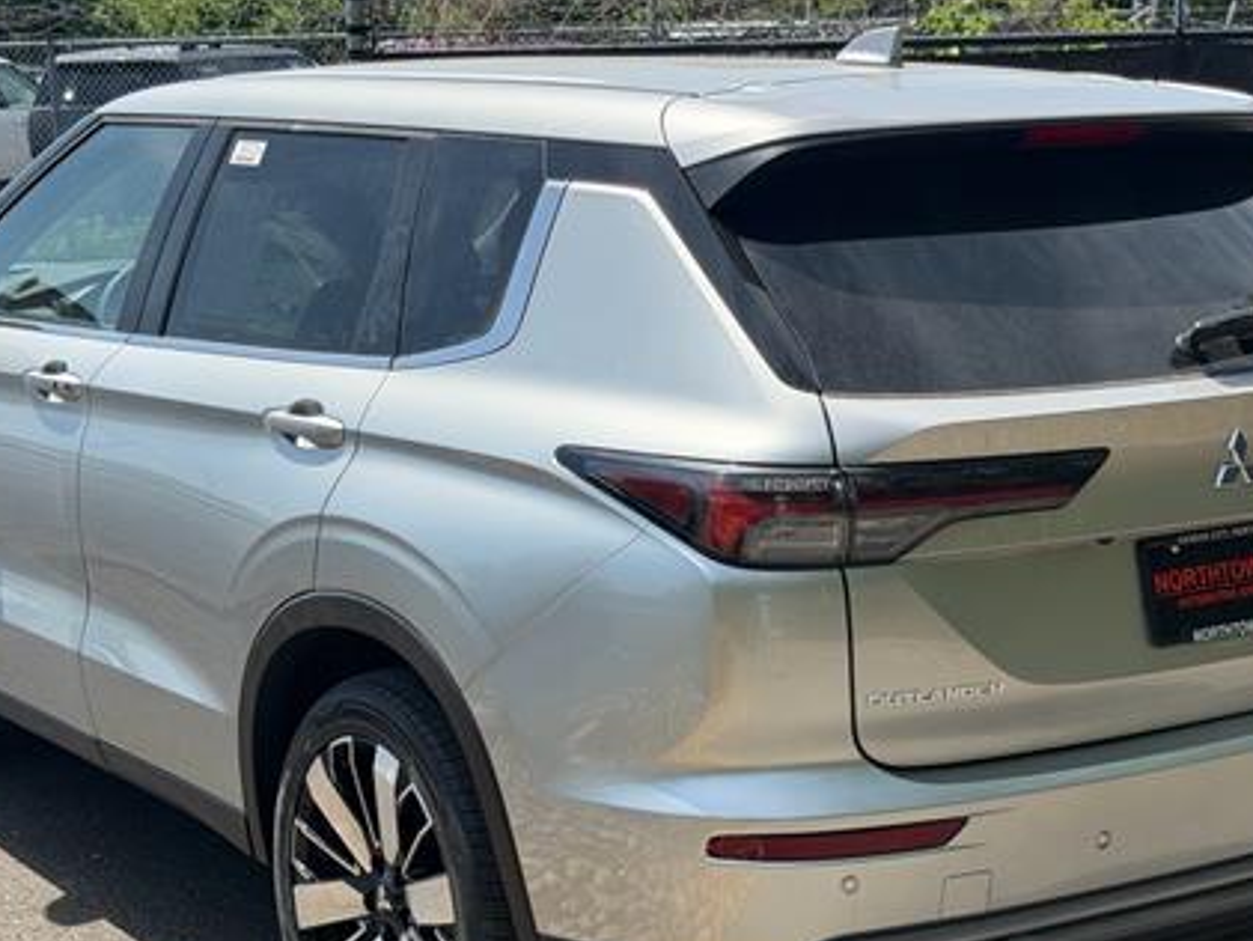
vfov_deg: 20.2
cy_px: 545
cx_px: 628
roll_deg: +3.8
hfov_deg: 26.7
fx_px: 2643
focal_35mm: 73
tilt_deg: -8.8
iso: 80
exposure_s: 1/4329
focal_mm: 6.76
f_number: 1.78
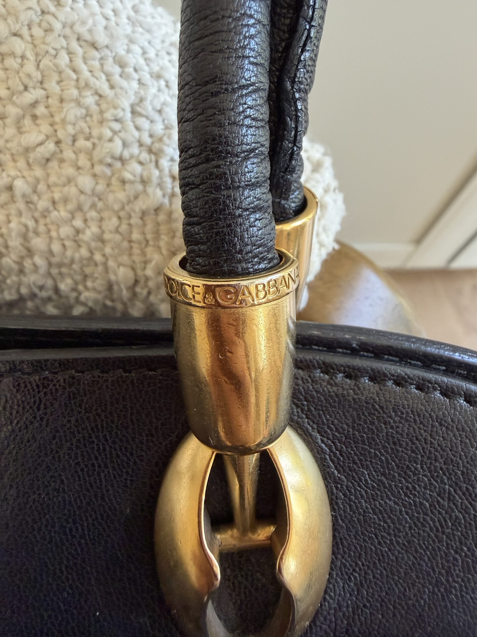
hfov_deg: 56.8
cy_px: 318
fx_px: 441
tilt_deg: -58.6
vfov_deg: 71.6
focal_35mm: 24
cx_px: 238
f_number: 2.2
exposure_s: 1/101
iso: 320
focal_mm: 2.22
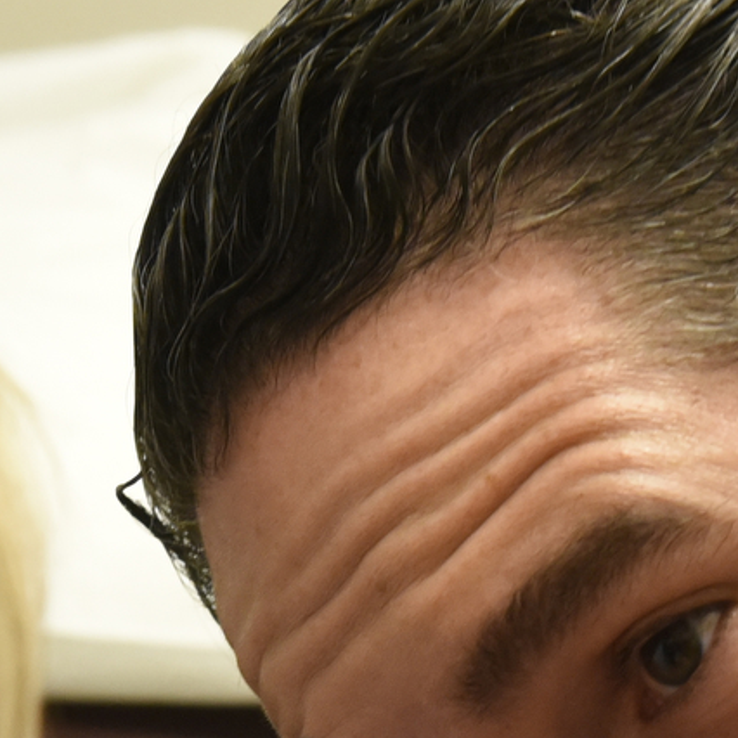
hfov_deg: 8.7
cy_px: 875
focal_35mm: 201
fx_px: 4848
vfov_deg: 8.6
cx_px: 367
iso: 3200
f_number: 5.6
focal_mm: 42
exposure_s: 1/100
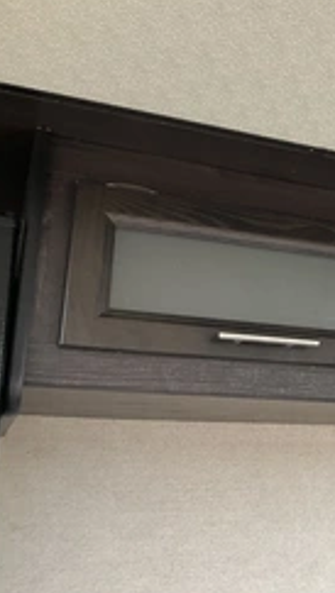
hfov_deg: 21.0
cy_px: 293
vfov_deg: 39.8
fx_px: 820
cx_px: 435
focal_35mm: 52
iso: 40
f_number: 1.8
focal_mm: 3
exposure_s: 1/122
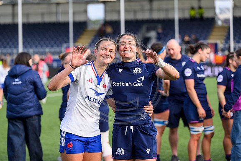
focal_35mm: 141
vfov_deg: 9.7
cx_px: 121
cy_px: 80
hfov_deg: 14.6
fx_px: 944
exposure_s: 1/1250
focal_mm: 140
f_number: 4
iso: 500
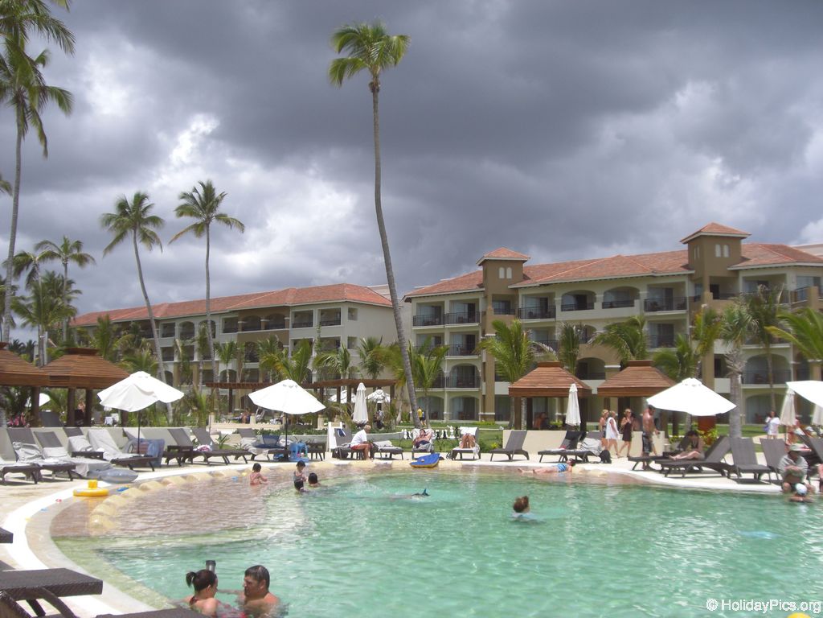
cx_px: 412
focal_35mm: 38
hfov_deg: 49.0
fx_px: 903
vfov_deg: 37.7
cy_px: 309
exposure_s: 1/200
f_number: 8
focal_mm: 6.2
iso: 64
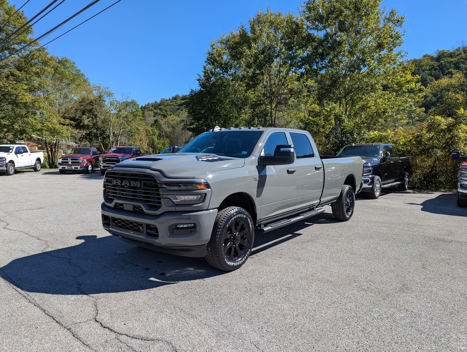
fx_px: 324
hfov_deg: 71.5
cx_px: 234
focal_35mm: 24
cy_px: 176
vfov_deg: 56.9
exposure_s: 1/1572
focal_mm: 6.81
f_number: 1.85
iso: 48
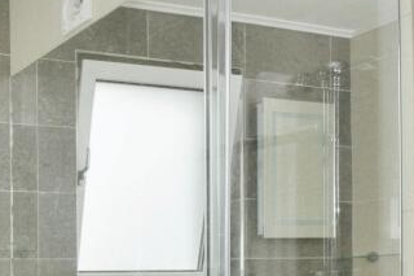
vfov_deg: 26.8
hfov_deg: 30.1
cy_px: 263
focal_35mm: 48
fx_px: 552
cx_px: -158
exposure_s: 1/250
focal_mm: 10
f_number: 9
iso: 500
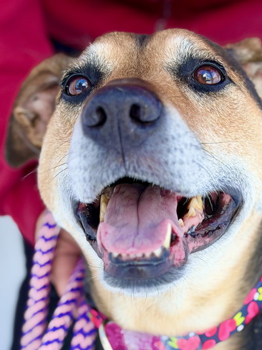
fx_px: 606
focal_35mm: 60
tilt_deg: -23.7
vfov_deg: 32.1
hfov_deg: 24.4
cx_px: 159
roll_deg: +1.0
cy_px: 208
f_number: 1.78
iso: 64
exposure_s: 1/409
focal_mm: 6.76
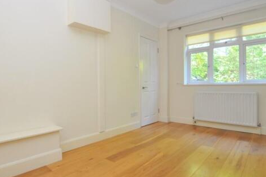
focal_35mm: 21
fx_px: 155
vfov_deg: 59.3
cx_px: 112
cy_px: 85
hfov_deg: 80.7
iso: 500
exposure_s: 1/60
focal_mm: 10
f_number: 4
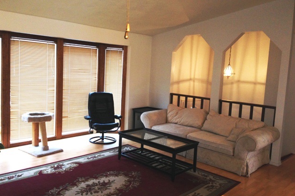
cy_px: 95
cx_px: 146
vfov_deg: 37.8
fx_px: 287
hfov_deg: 54.5
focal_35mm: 35
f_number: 2.4
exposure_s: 1/20
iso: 125
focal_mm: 4.12
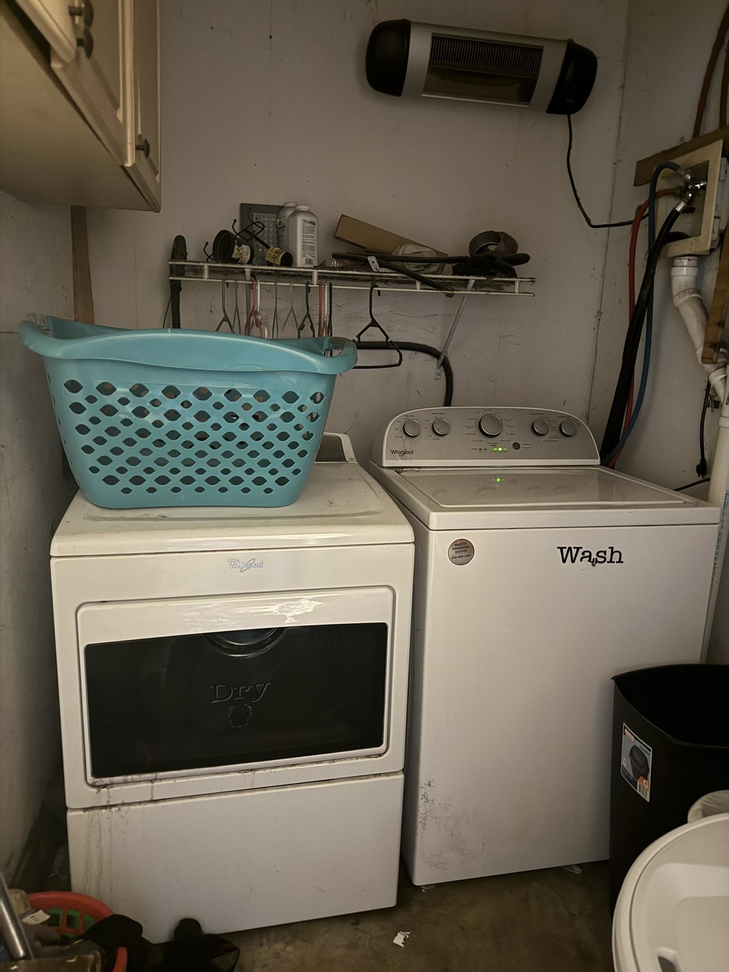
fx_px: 674
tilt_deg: -11.1
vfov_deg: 71.6
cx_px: 364
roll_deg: -2.8
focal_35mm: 24
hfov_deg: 56.8
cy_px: 486
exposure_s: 1/14
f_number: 1.78
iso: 1000
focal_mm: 6.76
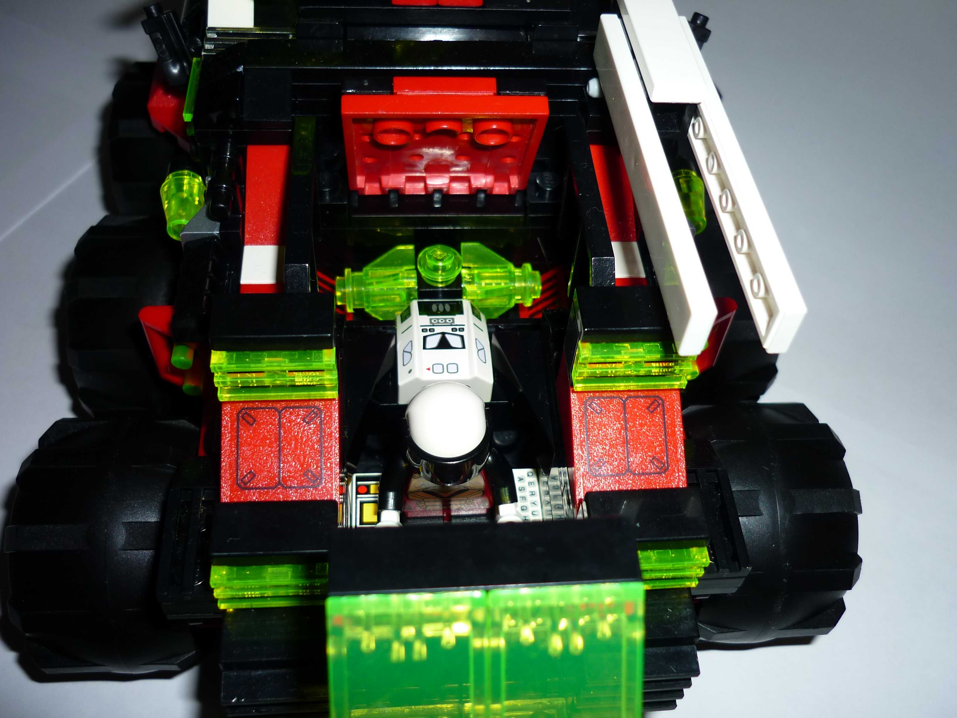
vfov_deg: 42.9
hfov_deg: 55.4
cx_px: 478
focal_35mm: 33
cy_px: 359
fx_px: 912
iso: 100
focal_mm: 5.5
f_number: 2.8
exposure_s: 1/30
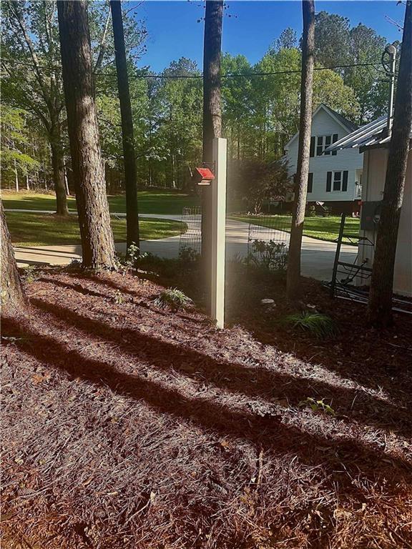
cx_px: 206
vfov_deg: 71.6
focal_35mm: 24
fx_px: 381
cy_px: 274
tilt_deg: -8.8
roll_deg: -0.4
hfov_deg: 56.8
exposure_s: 1/797
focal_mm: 6.86
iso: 80
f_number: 1.78
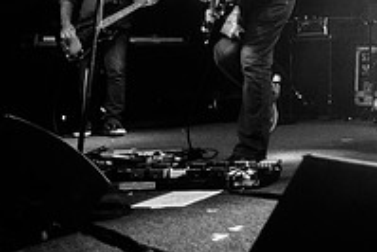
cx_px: 563
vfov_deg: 19.3
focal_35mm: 63
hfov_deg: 24.7
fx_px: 660
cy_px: -108
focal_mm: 20
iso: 6400
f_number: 3.2
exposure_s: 1/200
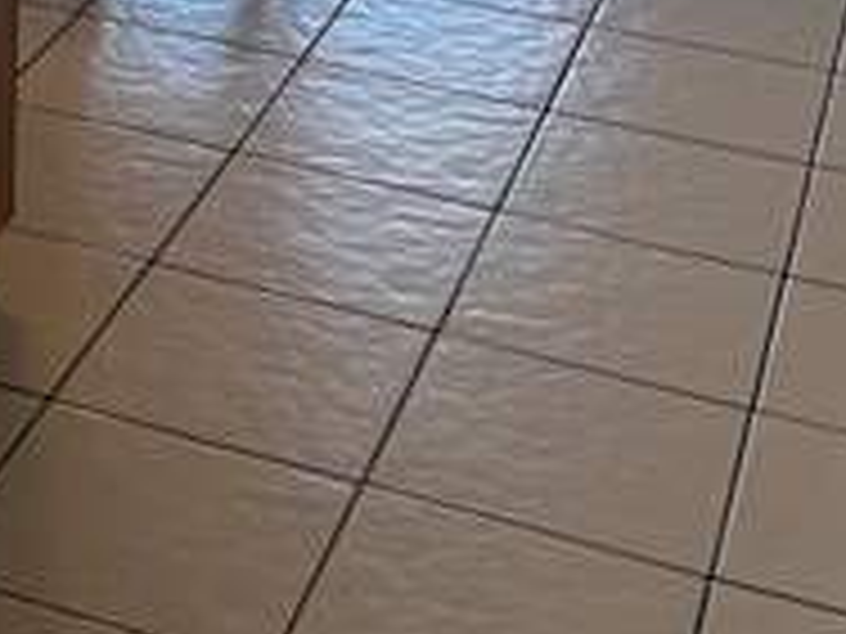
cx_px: -207
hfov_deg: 18.2
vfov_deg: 13.1
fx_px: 2493
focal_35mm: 102
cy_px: -495
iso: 100
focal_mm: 6.86
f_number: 1.78
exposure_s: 1/166
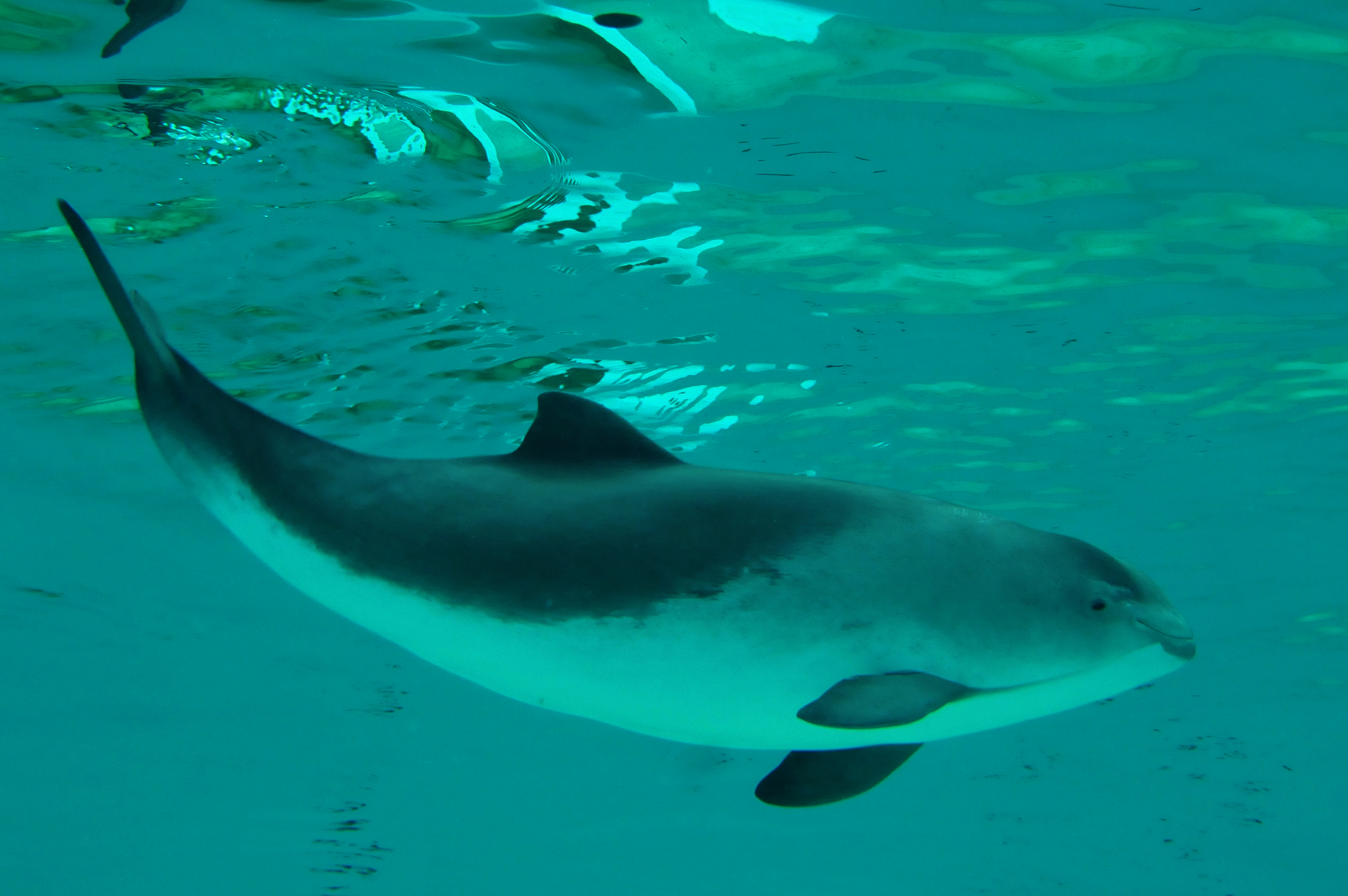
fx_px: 1795
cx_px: 674
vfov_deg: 28.0
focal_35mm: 48
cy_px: 448
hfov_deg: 41.2
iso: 800
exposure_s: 1/250
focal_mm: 32
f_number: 8
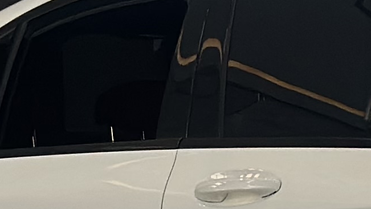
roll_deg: +2.8
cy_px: -108
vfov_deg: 3.7
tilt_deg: +5.9
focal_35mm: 324
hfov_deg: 6.5
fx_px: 3187
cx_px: 650
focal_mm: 6.86
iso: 125
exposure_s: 1/100
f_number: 1.78
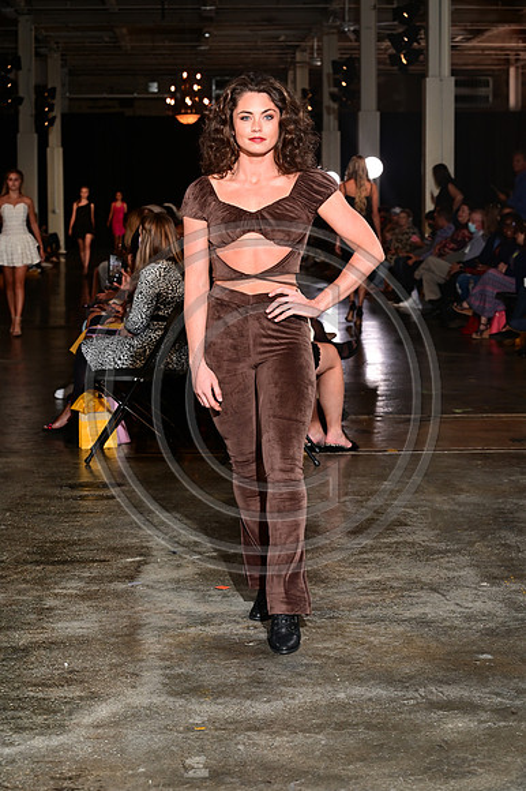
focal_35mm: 70
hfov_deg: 19.4
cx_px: 263
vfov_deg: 28.9
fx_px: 1536
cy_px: 396
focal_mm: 70
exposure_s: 1/125
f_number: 6.3
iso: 1000
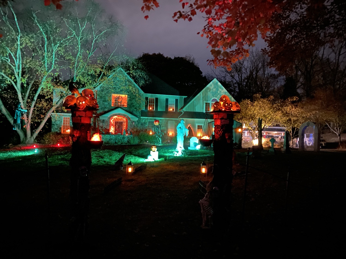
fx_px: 260
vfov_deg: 53.1
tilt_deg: +0.9
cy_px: 130
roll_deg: -2.0
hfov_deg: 67.3
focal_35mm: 26
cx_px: 173
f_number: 1.8
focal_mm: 4.25
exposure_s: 1/2
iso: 1250
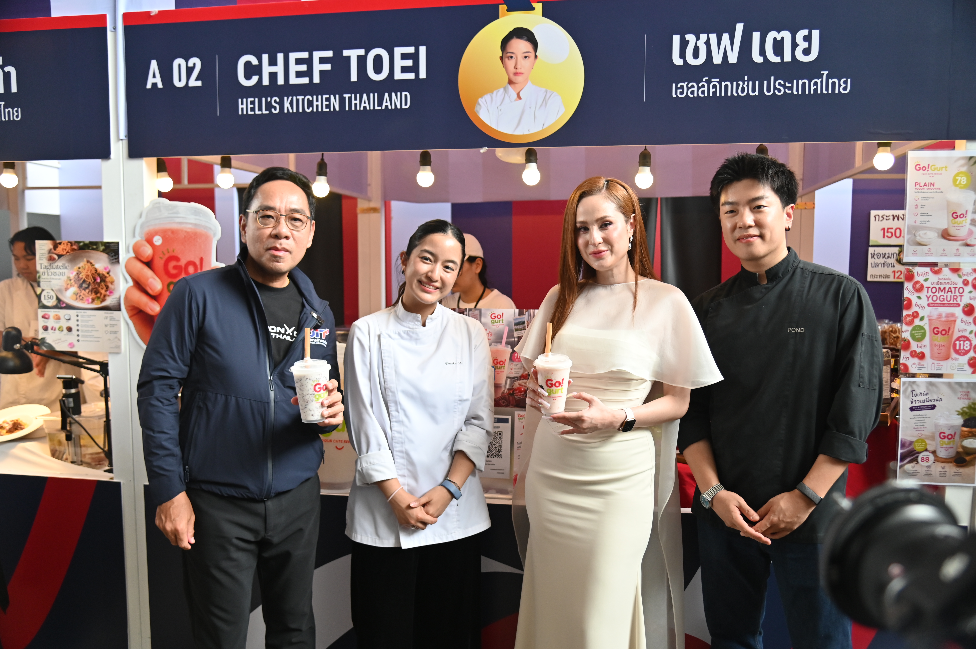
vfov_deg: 43.6
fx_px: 813
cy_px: 324
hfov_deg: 62.0
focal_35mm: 30
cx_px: 488
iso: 900
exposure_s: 1/200
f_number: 4
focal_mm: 30
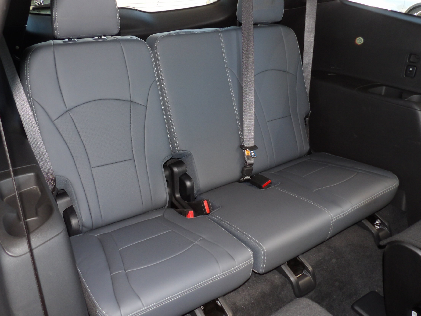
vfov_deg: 49.7
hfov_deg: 63.2
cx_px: 183
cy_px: 147
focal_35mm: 28
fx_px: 340
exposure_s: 1/33
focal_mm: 4.3
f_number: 3.2
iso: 200
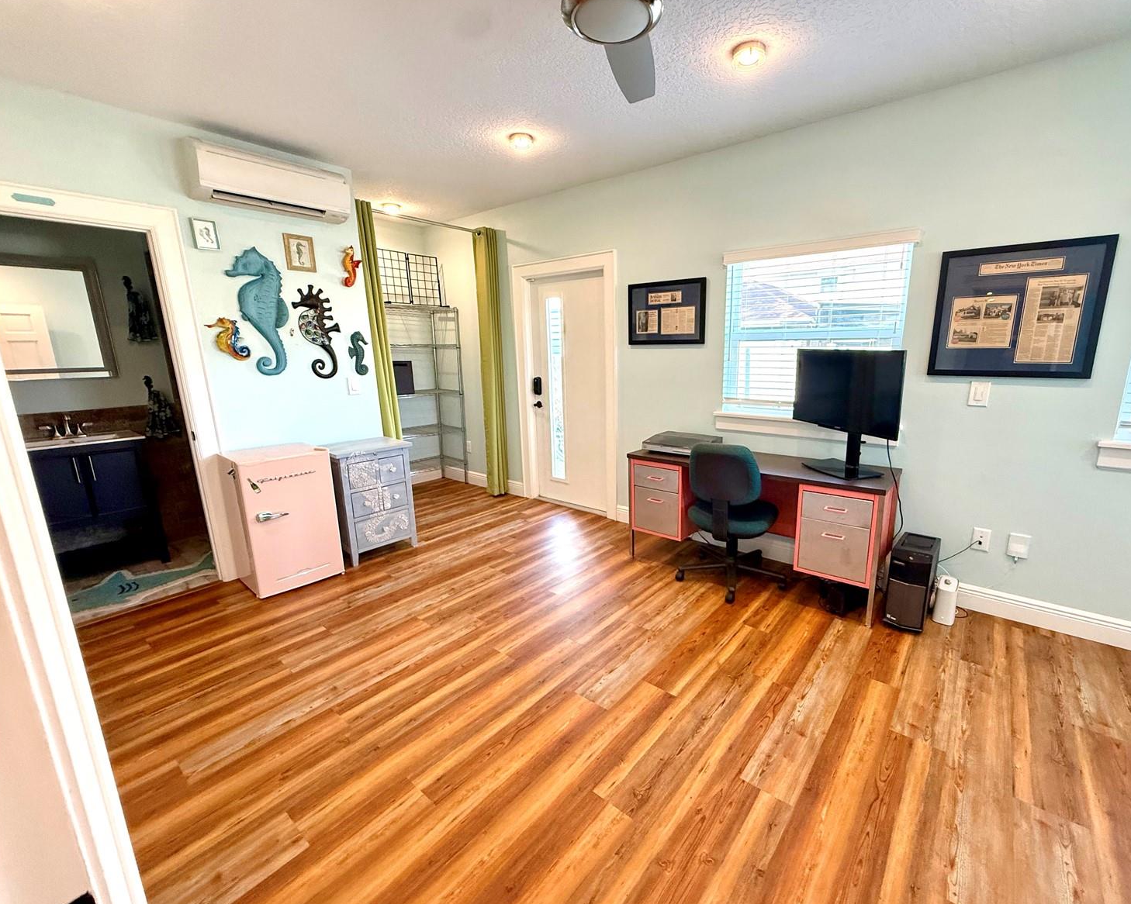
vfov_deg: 84.0
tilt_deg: -12.3
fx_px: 502
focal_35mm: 15
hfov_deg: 96.6
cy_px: 456
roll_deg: +0.4
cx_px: 614
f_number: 2.2
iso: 320
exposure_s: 1/120
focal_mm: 2.22
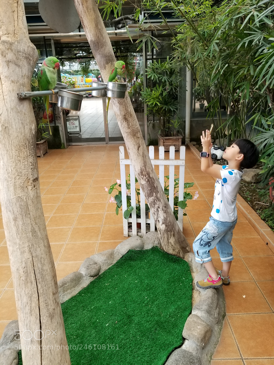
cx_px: 137
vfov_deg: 67.3
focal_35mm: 26
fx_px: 274
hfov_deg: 53.1
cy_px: 182
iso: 100
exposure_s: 1/50
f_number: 1.7
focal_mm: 4.25
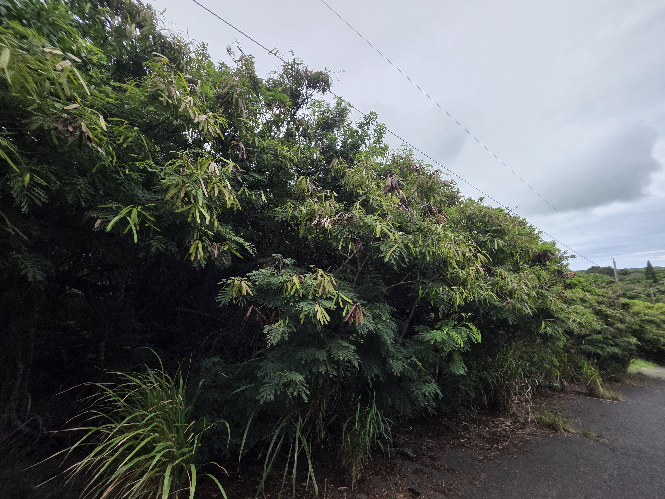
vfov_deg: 89.9
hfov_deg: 106.2
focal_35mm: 13
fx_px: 250
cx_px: 332
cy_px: 250
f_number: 1.9
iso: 40
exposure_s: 1/1093
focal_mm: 2.2
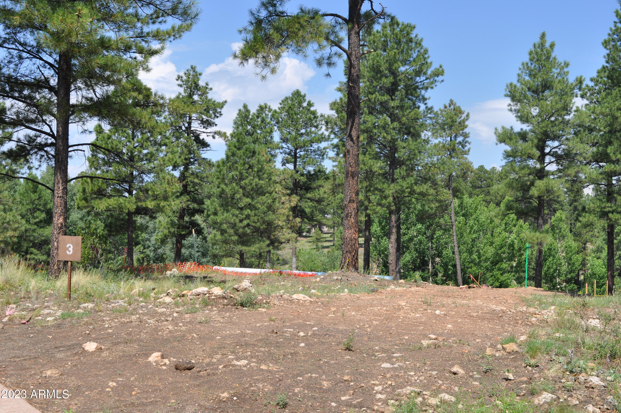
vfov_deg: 28.9
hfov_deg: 42.4
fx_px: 801
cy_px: 206
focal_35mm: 46
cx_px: 310
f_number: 10
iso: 200
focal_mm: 31
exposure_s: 1/400
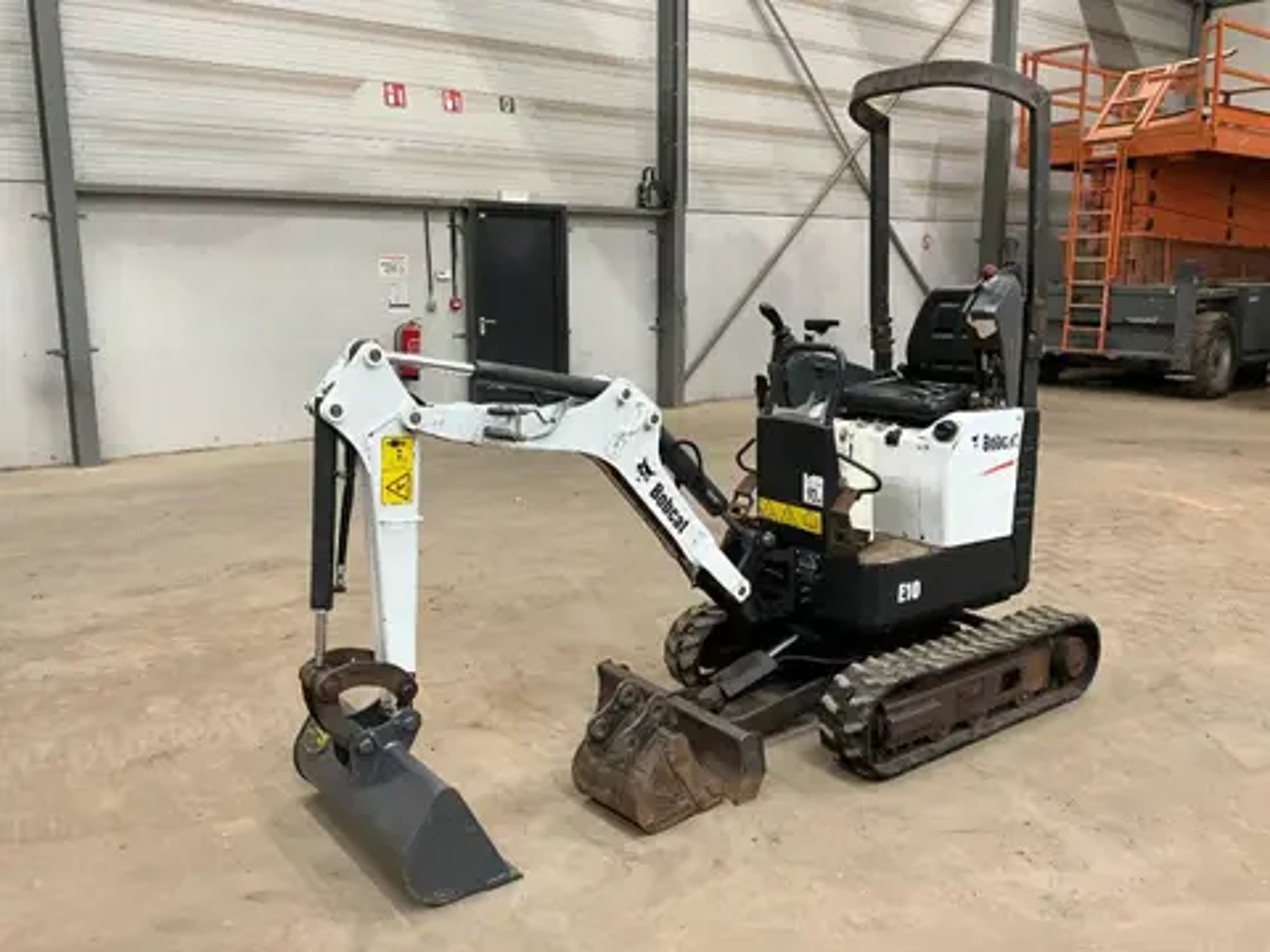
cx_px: 635
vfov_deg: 48.2
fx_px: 1064
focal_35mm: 29
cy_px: 476
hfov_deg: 61.7
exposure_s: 1/60
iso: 200
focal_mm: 3
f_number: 1.8
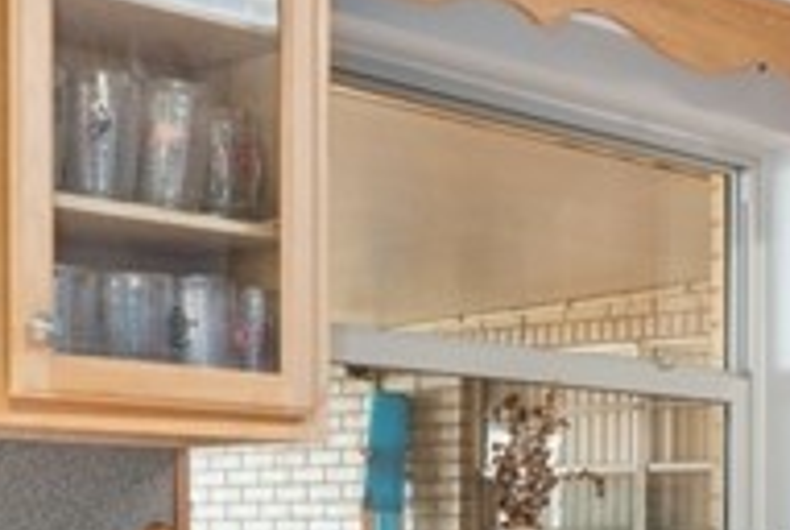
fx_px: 1868
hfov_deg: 21.1
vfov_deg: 15.8
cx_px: 1094
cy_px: 528
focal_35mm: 85
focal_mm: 15
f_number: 11
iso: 400
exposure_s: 1/1.67
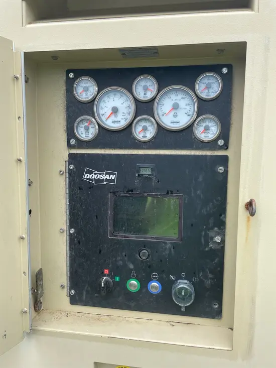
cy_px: 184
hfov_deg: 53.1
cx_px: 138
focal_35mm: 26
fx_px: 276
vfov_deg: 67.3
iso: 32
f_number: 1.6
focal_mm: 4.2
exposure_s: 1/1667
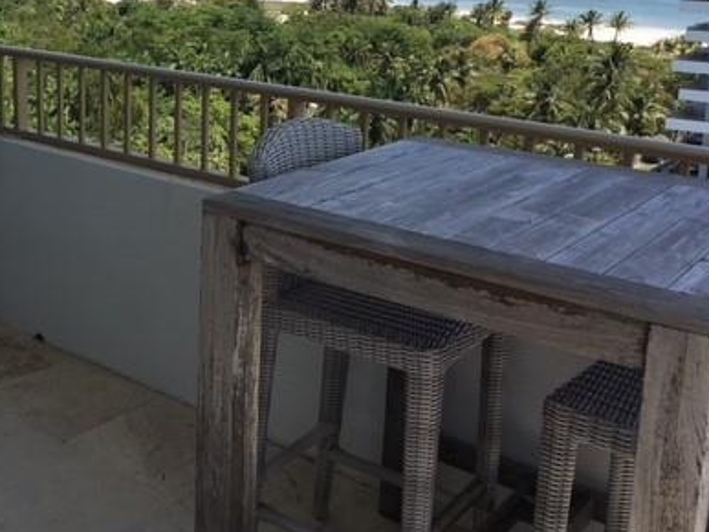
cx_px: 136
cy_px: 128
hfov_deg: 38.1
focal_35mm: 48
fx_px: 983
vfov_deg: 29.7
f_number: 2.2
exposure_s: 1/1570
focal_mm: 4.15
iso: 25
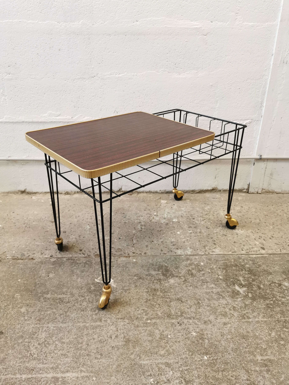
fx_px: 301
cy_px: 192
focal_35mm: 27
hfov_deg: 51.4
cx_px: 144
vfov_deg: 65.3
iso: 160
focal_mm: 5.56
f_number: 1.6
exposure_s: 1/100
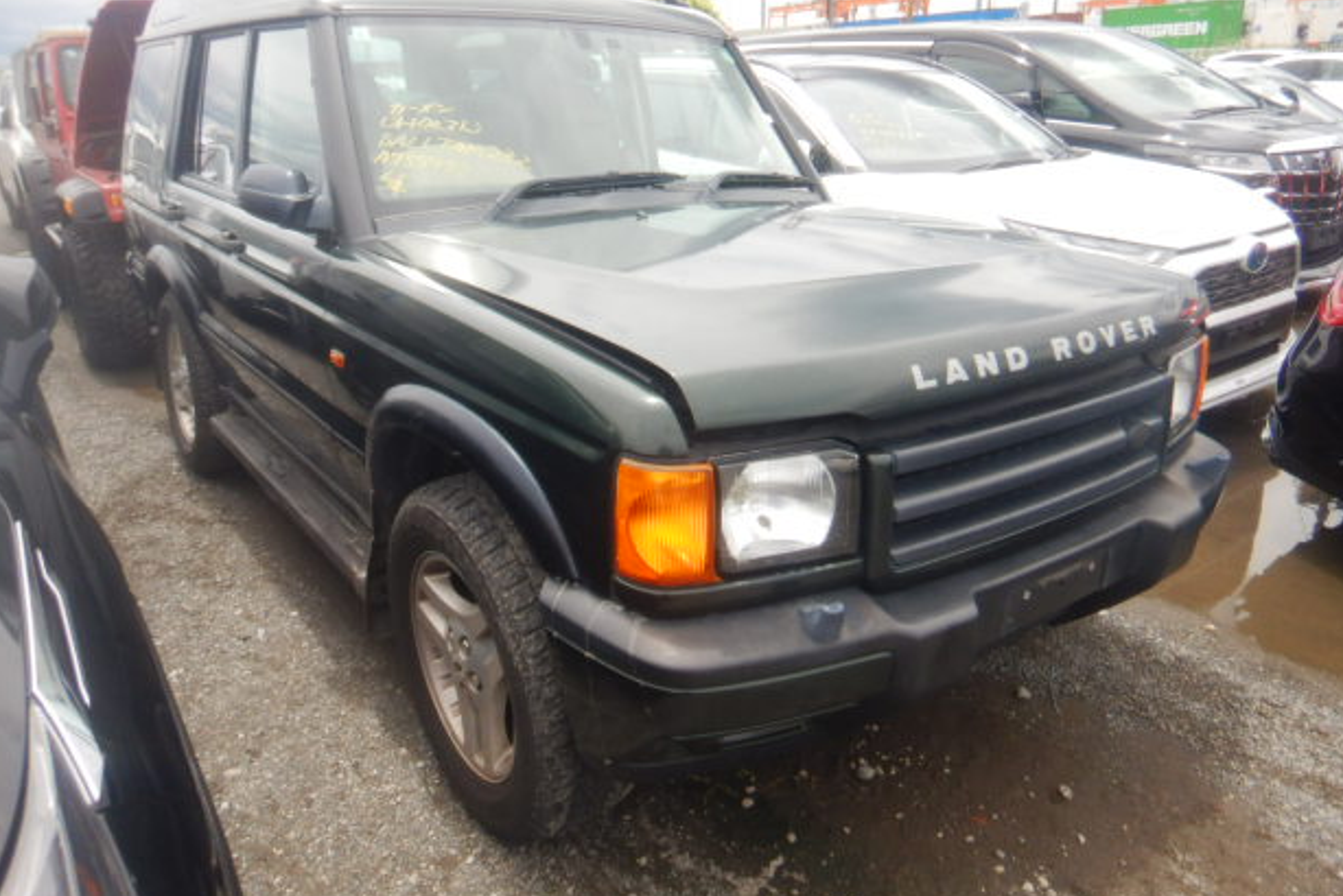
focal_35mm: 26
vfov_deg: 49.5
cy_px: 402
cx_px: 654
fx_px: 970
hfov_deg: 69.4
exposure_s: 1/250
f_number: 2.8
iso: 125
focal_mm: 4.3
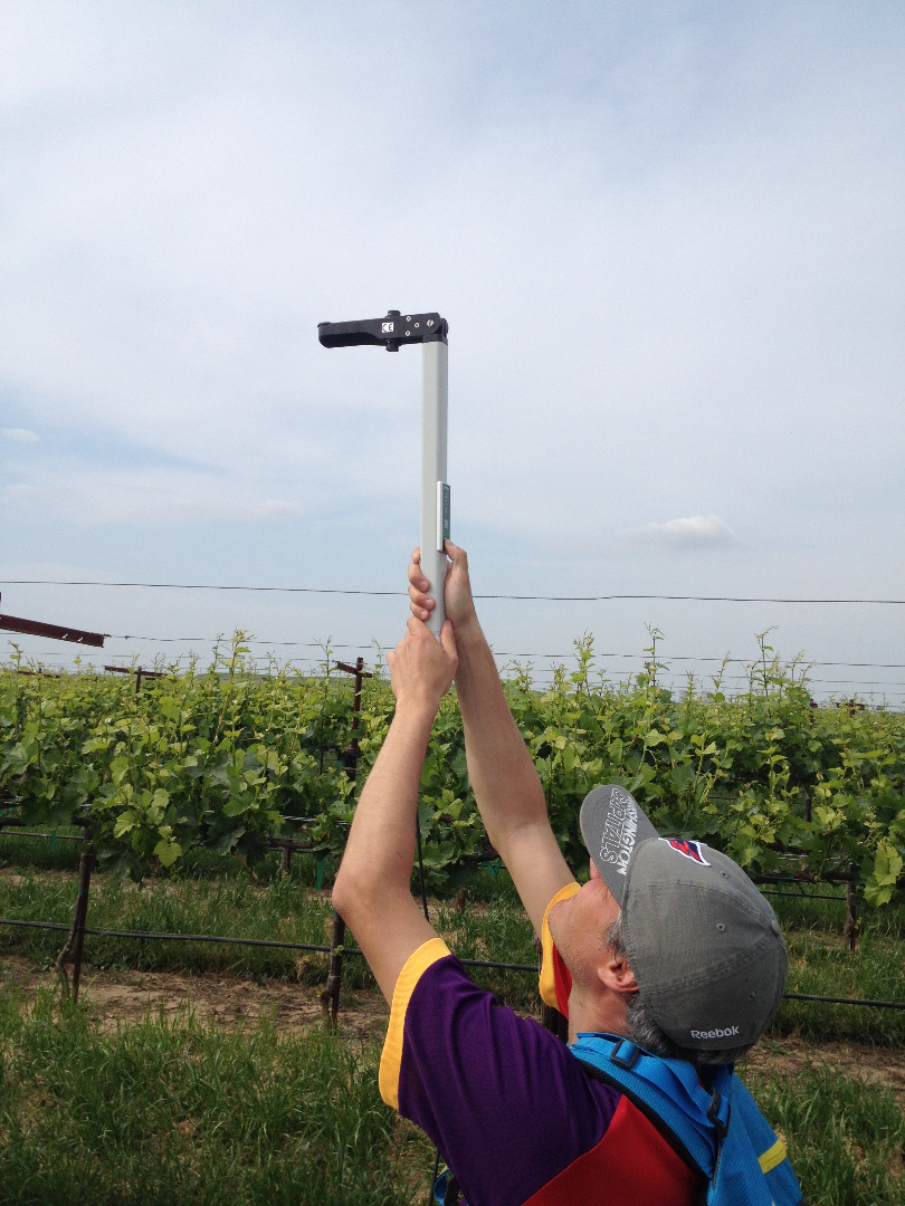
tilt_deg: +3.1
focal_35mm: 35
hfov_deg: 40.7
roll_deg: -3.0
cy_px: 603
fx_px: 1220
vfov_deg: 52.6
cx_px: 452
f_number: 2.4
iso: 50
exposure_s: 1/2304
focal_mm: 4.28
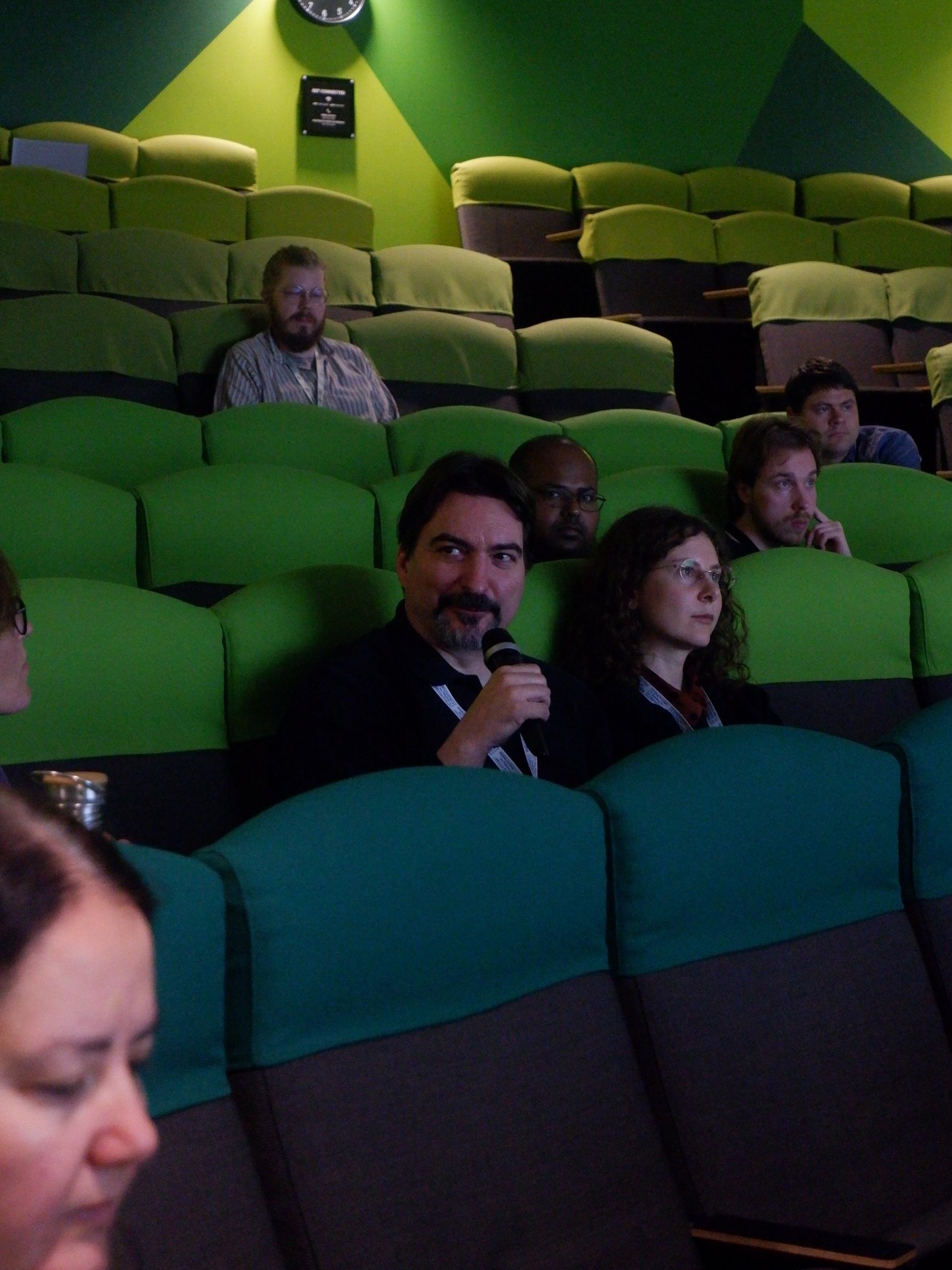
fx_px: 2714
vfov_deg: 26.3
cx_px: 479
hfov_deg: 19.9
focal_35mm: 74
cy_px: 608
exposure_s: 1/80
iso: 6400
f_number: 5.6
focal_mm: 45
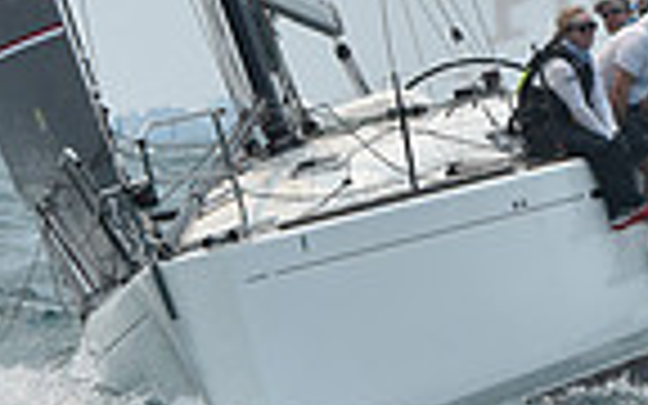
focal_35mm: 555
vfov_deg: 2.4
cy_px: 223
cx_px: 252
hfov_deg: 3.8
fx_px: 9801
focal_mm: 135
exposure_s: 1/800
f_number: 11
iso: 250
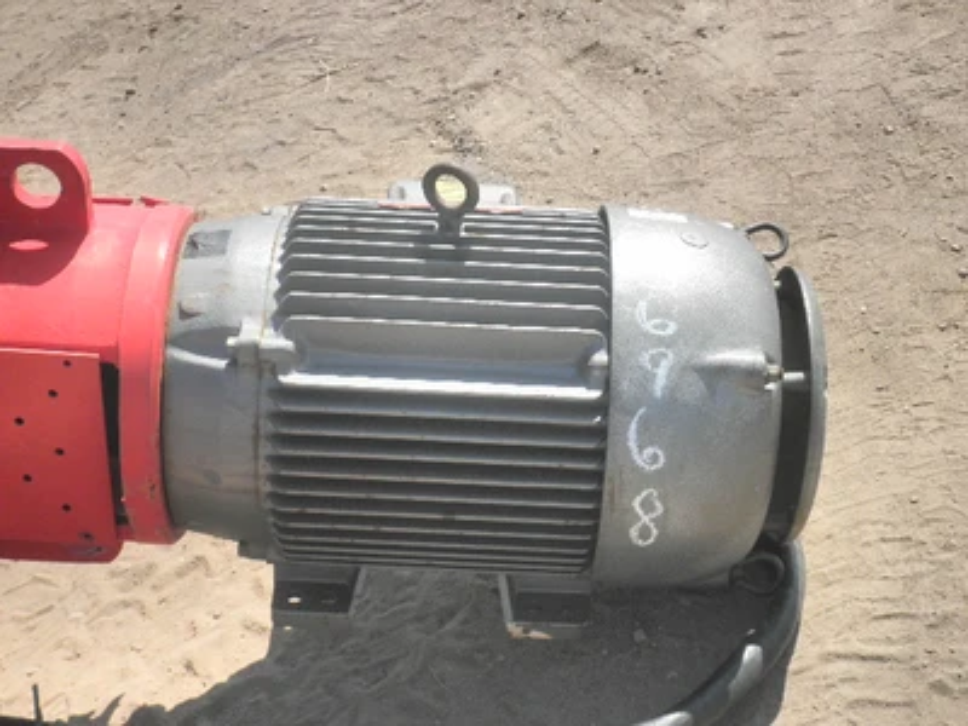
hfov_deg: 32.7
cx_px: 484
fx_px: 1650
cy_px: 363
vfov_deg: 24.8
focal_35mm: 59
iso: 64
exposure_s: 1/80
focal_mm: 10.5
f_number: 10.7
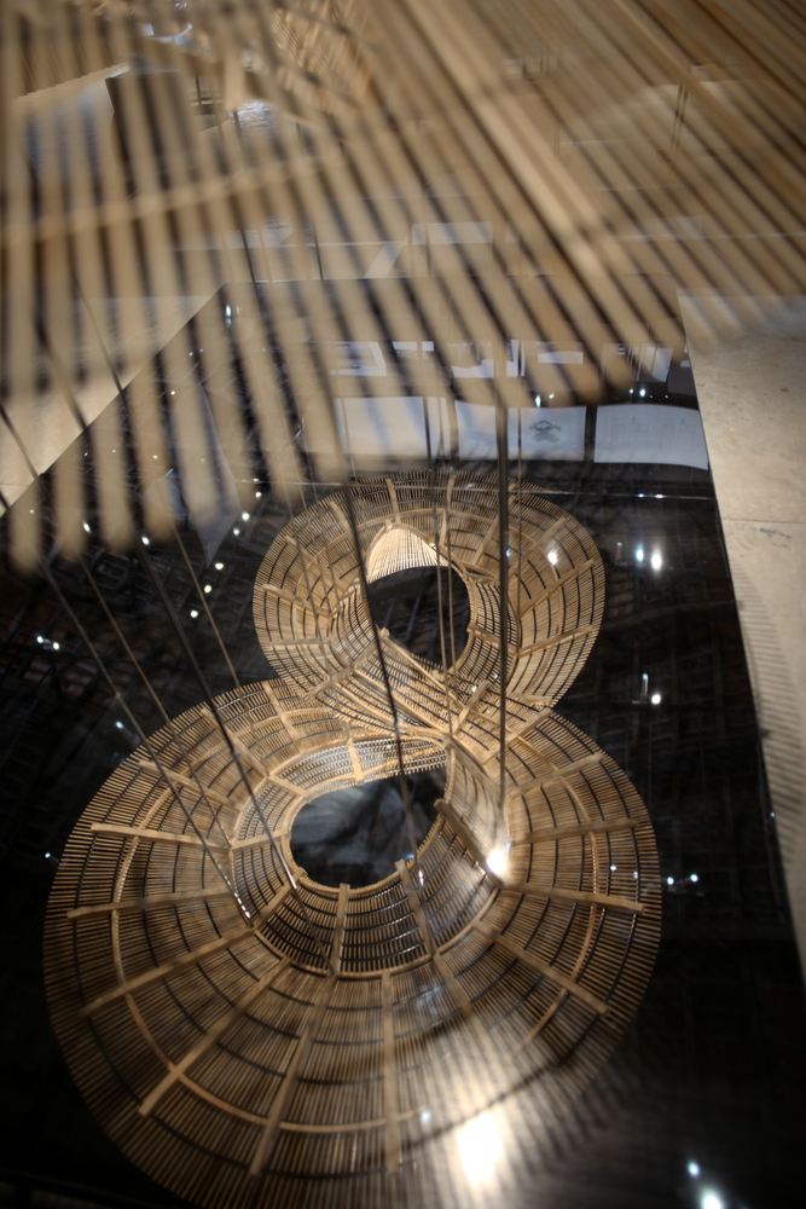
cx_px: 403
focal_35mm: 21
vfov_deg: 81.2
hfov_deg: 59.5
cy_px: 604
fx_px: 705
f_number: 1.4
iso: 125
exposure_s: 1/30
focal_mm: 21
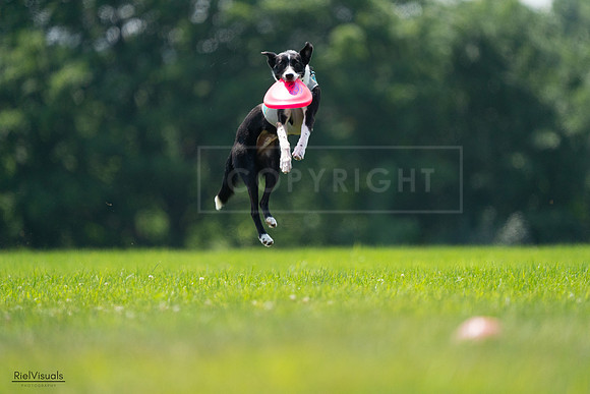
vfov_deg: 2.3
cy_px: 197
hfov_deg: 3.4
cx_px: 295
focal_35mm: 600
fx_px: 9835
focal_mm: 600
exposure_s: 1/4000
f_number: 6.3
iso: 2000
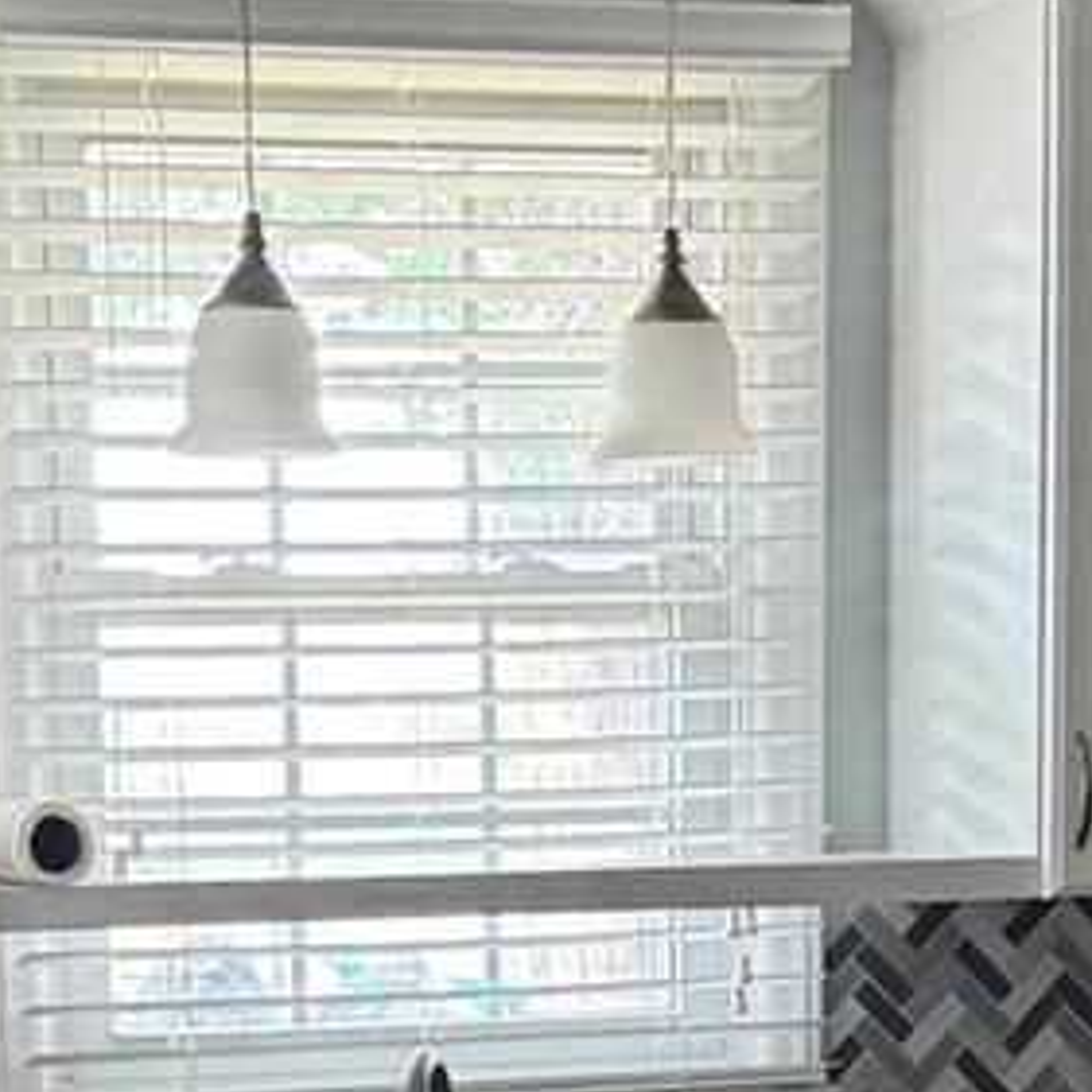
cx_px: 385
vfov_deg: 14.5
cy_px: 1352
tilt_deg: -8.6
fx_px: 4140
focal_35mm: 116
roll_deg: +3.3
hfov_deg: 15.0
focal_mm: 6.76
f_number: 1.78
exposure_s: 1/60
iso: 400
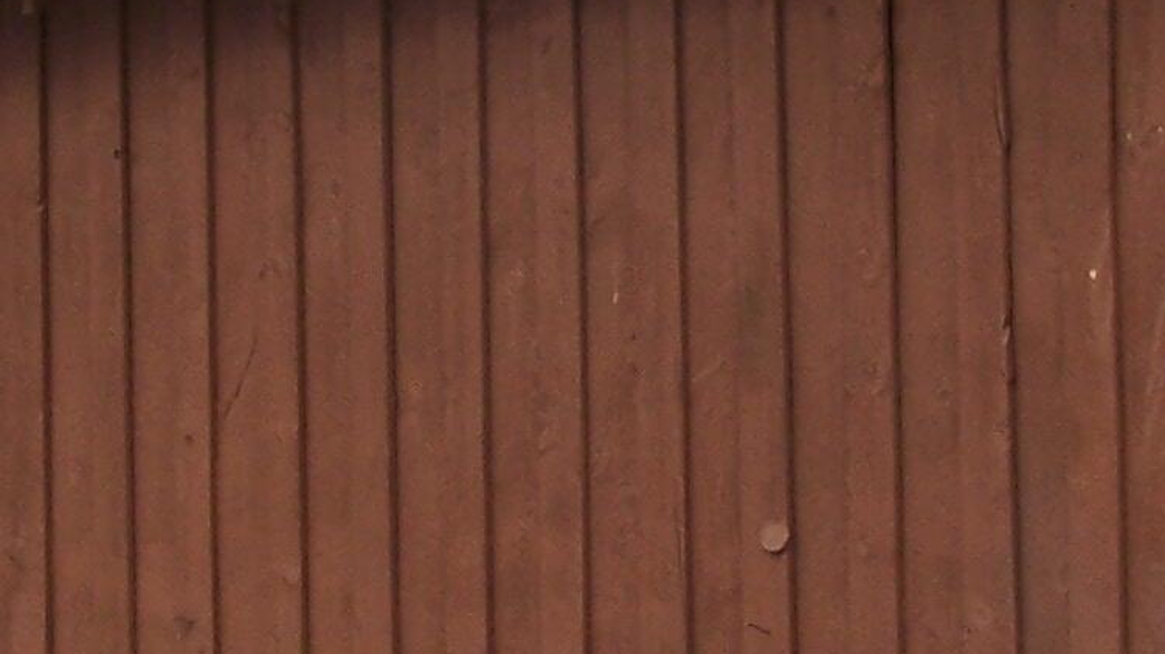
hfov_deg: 15.1
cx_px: 683
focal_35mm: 142
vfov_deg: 8.5
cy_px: 364
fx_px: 4385
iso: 80
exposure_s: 1/1000
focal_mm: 6.3
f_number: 2.8
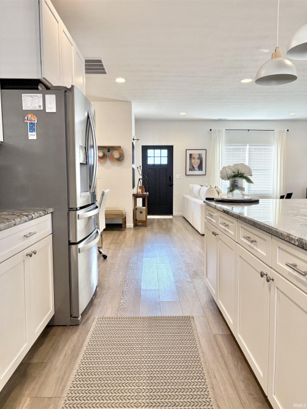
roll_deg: +0.0
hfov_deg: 53.0
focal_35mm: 26
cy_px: 204
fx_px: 308
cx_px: 154
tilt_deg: -4.8
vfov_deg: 67.3
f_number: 1.6
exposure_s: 1/120
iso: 160
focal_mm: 5.96
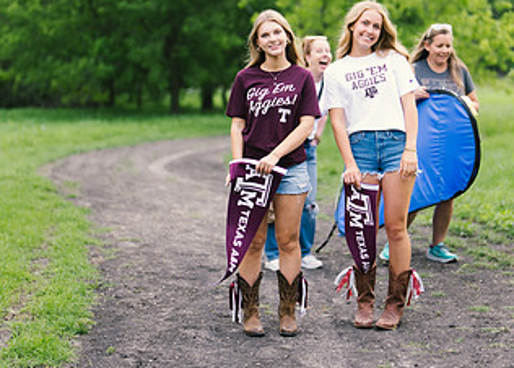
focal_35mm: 98
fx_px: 1431
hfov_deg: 20.3
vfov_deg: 14.6
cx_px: 316
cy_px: 122
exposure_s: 1/500
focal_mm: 50
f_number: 1.2
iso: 125
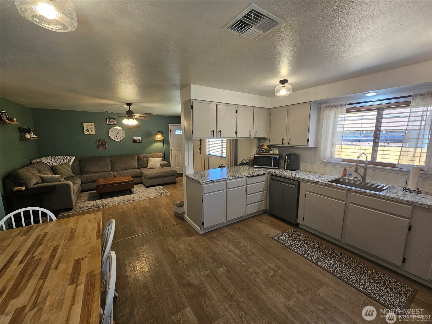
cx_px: 216
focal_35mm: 13
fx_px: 162
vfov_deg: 89.9
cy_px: 162
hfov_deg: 106.2
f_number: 2.2
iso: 125
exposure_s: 1/60
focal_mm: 2.2
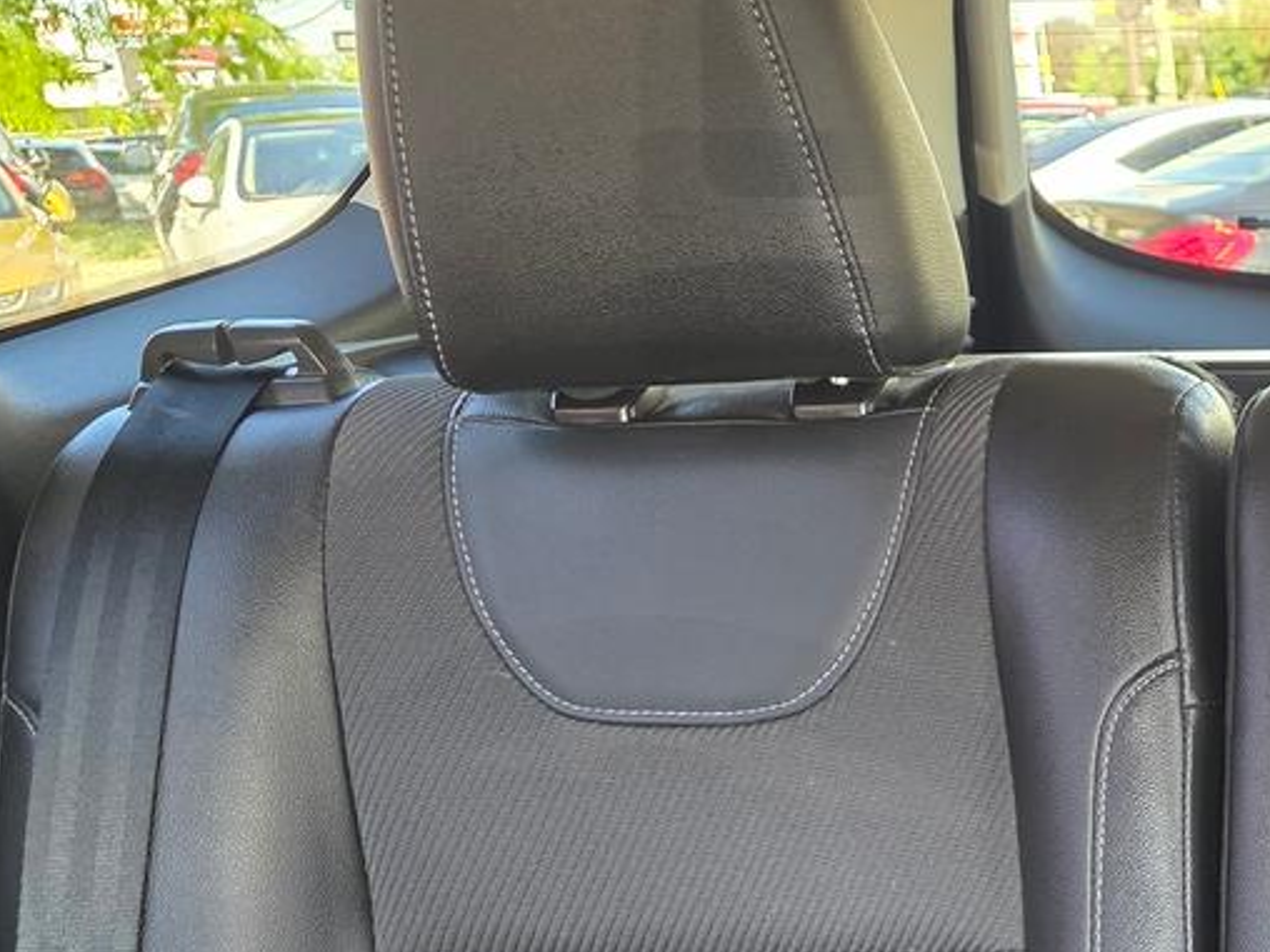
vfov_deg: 24.5
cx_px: 1575
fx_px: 2128
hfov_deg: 28.4
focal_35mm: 58
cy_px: 855
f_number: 1.7
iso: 320
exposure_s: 1/120
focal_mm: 6.3
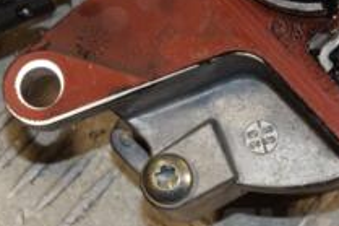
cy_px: 16
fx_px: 2108
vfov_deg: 6.1
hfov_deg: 9.2
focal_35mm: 224
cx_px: 193
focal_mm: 52
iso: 800
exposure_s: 1/200
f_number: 9
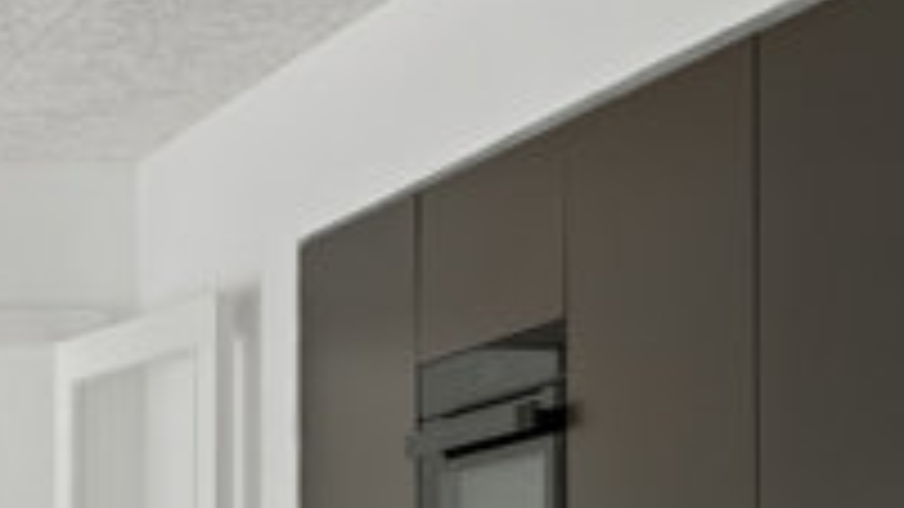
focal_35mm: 121
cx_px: -711
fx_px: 2900
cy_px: 713
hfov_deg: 15.3
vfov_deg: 9.8
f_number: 7.1
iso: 400
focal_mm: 29
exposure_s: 1/40
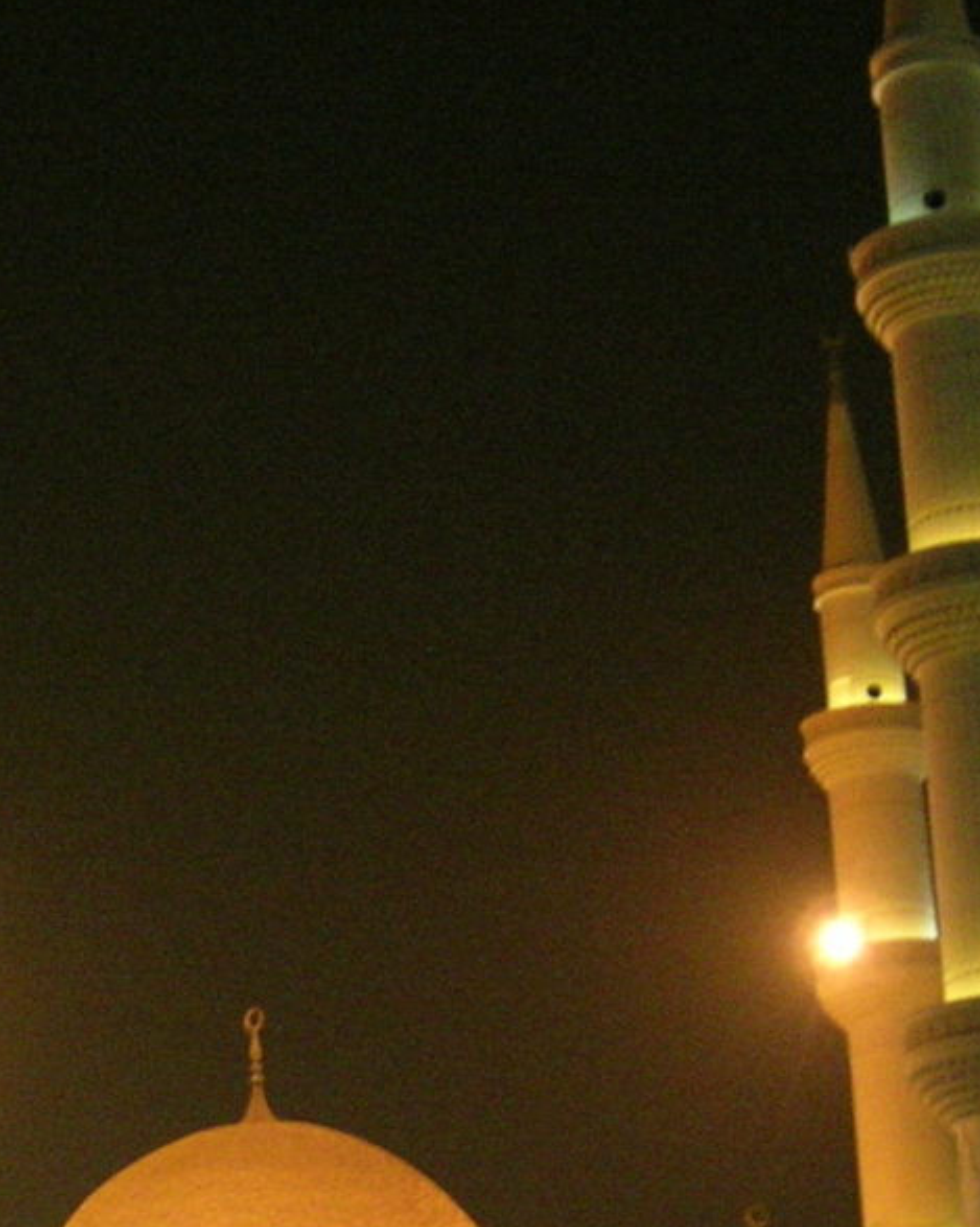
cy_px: 962
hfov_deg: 15.5
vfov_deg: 19.2
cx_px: 284
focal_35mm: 99
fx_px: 3592
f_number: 2.9
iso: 200
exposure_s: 1/8.2
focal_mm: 6.5
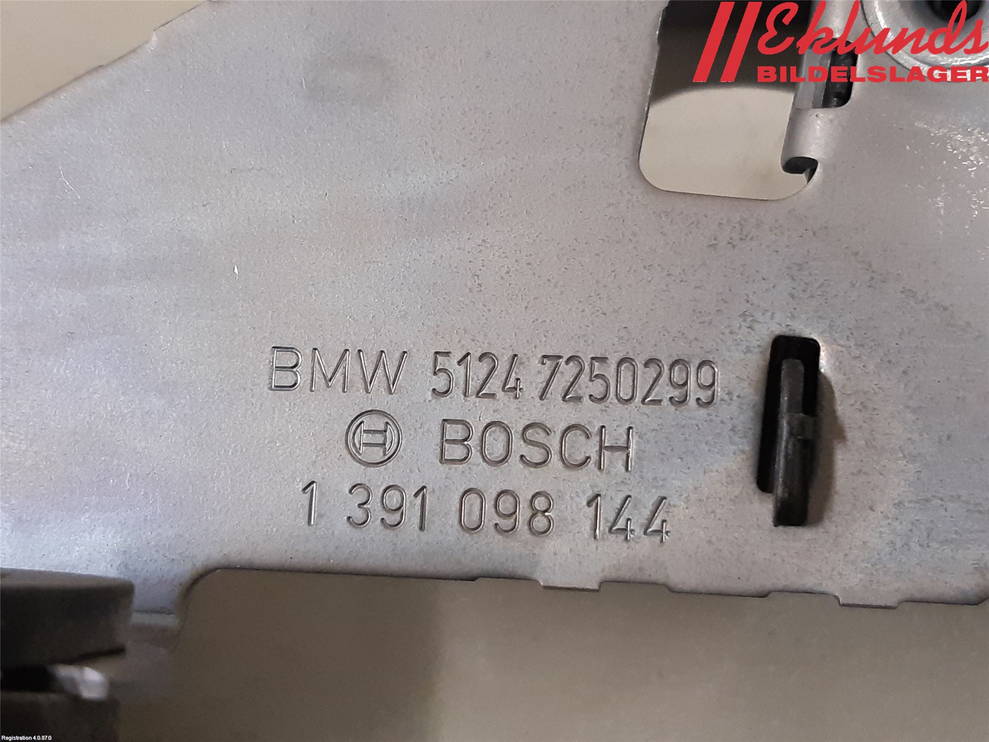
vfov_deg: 53.1
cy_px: 371
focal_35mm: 26
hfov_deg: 67.3
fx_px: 743
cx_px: 494
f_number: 1.7
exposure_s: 1/50
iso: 320
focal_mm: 3.93
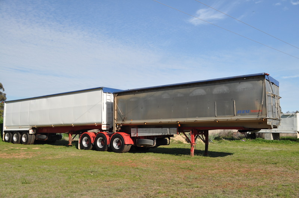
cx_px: 150
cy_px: 99
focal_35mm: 33
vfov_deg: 39.9
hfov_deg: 57.3
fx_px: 274
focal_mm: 22
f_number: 7.1
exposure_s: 1/250
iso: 200
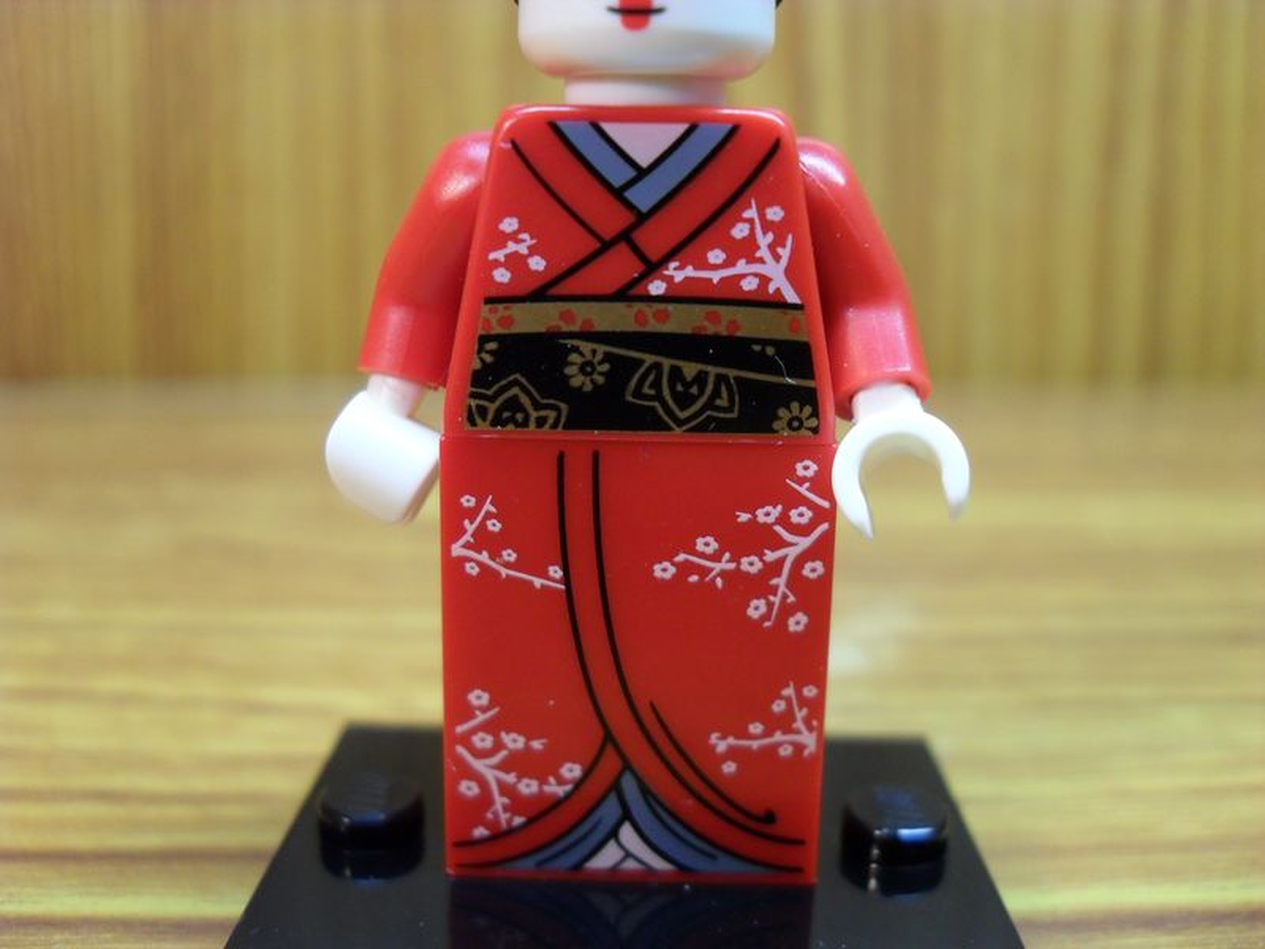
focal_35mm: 35
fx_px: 1279
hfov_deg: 52.6
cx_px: 632
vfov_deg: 40.7
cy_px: 474
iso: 200
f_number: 2.8
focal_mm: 6.2
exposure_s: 1/20
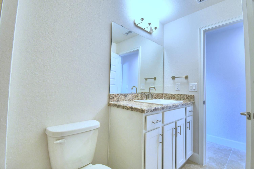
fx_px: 113
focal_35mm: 16
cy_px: 82
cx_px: 133
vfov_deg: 73.7
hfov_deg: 96.7
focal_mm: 10
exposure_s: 1/50
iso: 400
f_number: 4.5
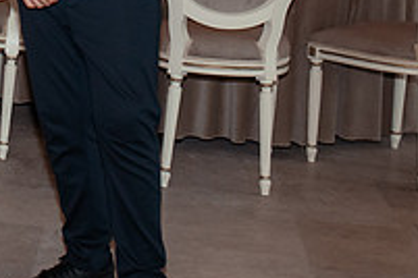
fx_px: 1173
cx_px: -125
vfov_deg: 13.3
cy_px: -38
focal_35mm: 101
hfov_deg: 18.8
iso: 1250
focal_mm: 35
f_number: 4.5
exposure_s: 1/250
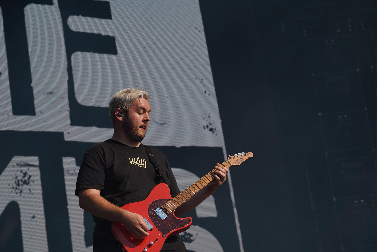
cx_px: 188
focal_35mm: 105
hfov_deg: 19.5
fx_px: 1099
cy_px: 126
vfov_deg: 13.0
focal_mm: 105
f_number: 8
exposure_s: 1/500
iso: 100
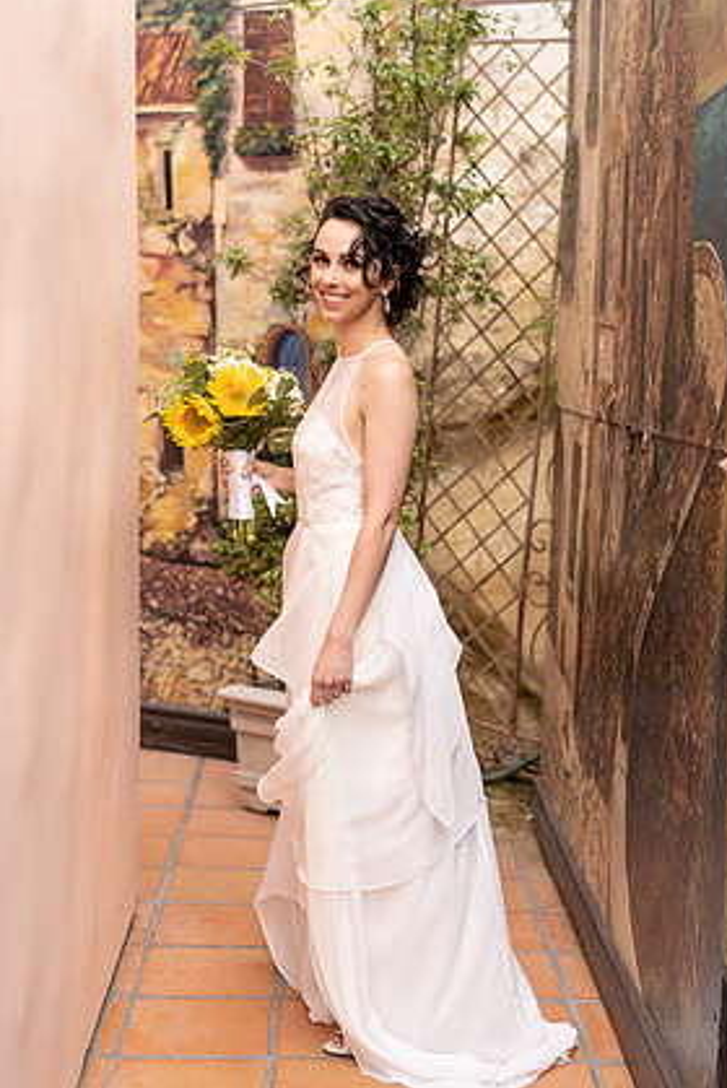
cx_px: 366
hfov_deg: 23.0
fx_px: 1784
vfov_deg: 33.9
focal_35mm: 59
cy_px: 532
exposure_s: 1/500
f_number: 2.5
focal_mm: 55
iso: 320
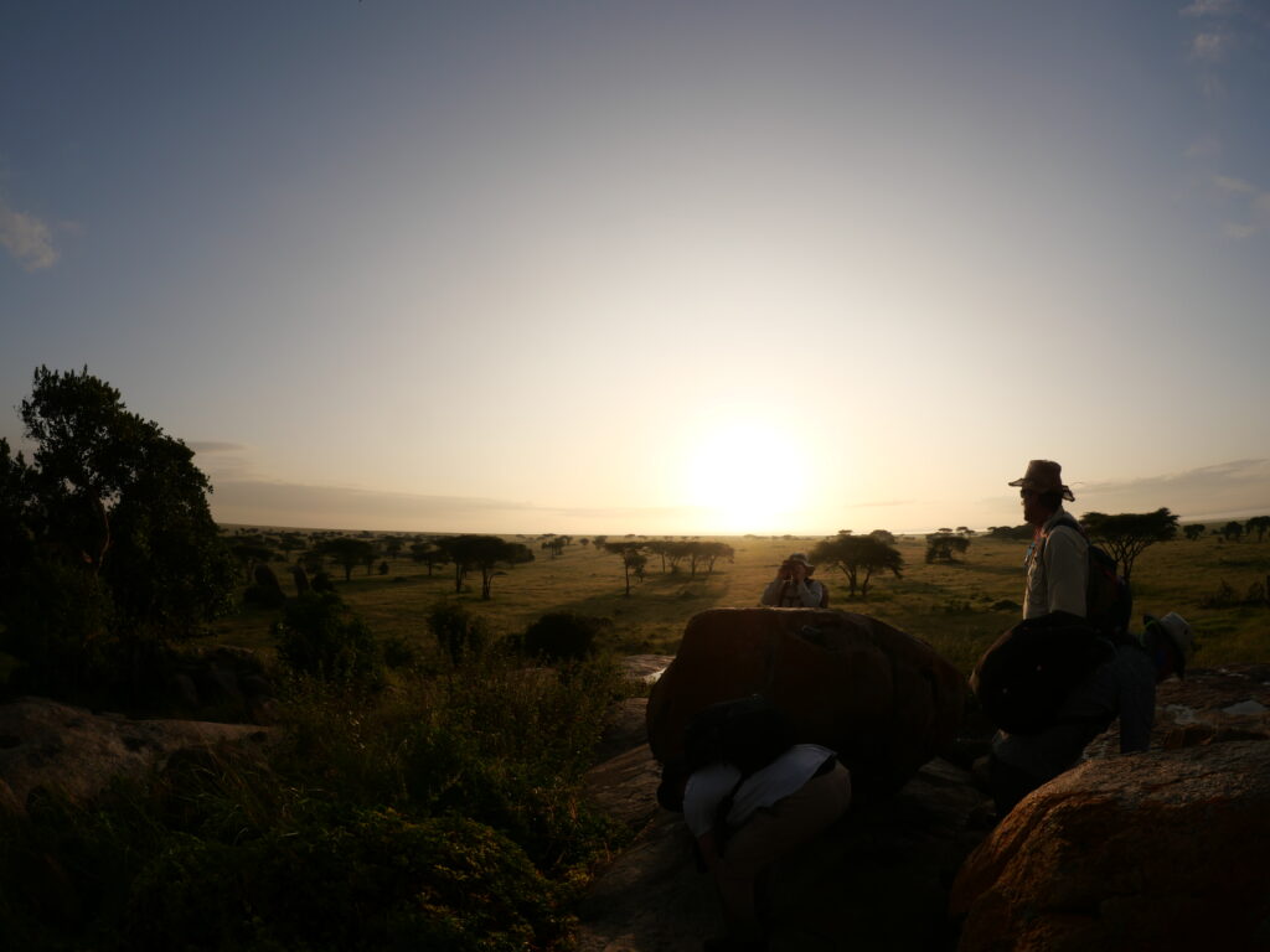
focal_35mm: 16
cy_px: 476
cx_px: 635
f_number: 8
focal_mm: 8
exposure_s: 1/500
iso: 200
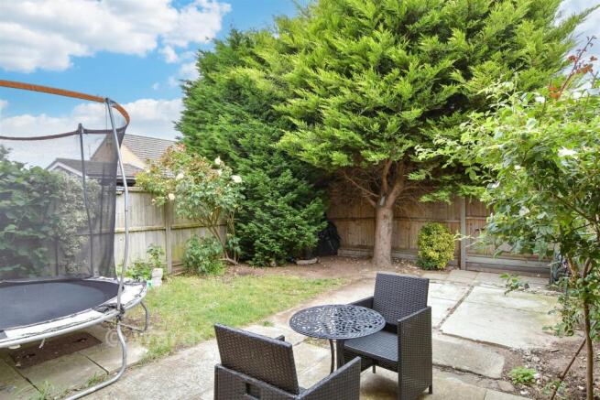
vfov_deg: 77.4
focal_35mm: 15
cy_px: 200
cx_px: 300
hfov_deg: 100.4
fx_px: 250
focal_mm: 10
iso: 160
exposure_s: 1/60
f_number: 8
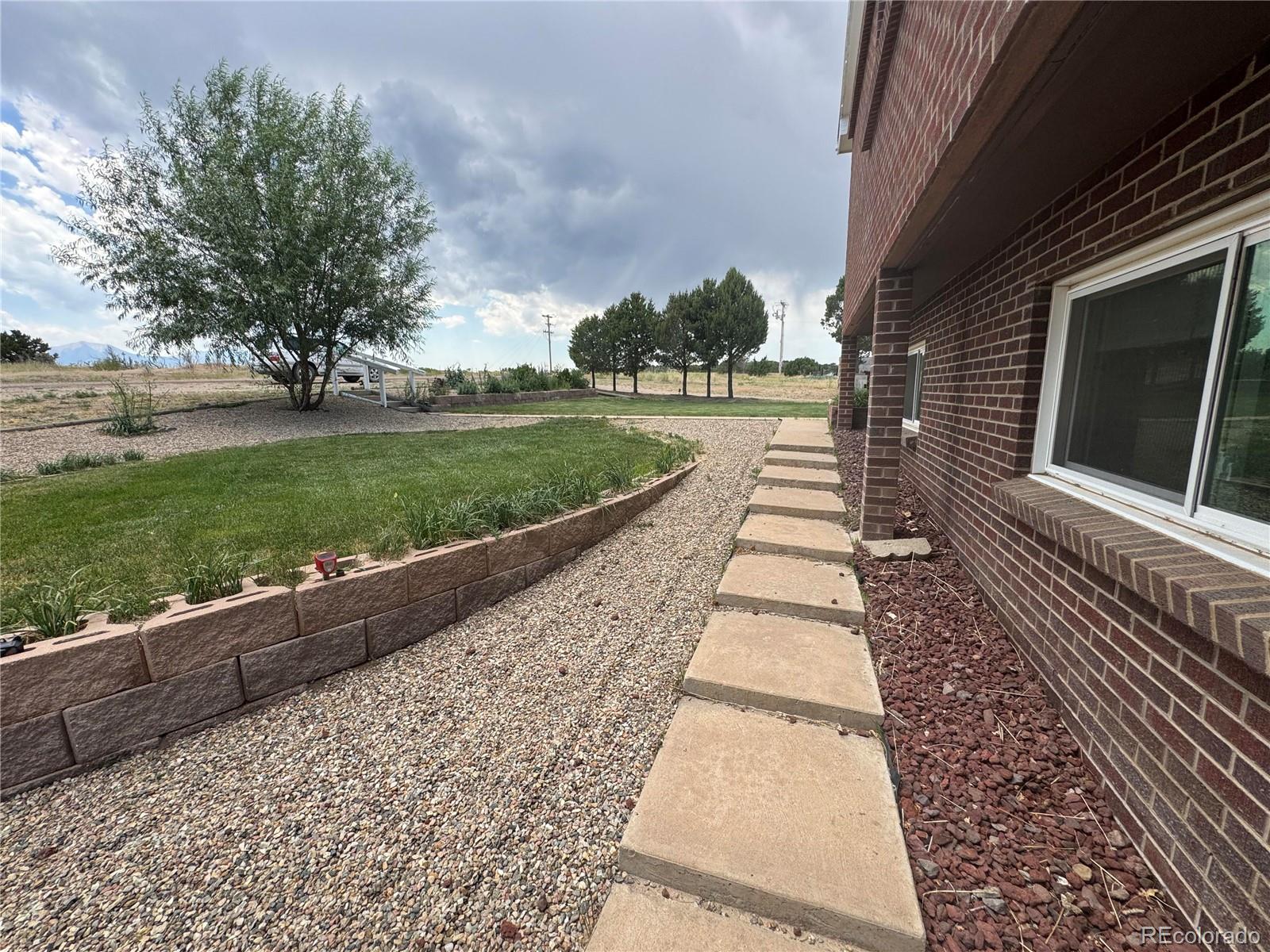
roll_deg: +0.0
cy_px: 476
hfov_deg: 102.1
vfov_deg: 85.7
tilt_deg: -9.9
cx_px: 635
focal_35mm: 14
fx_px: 514
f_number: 2.2
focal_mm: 2.22
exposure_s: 1/756
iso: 40
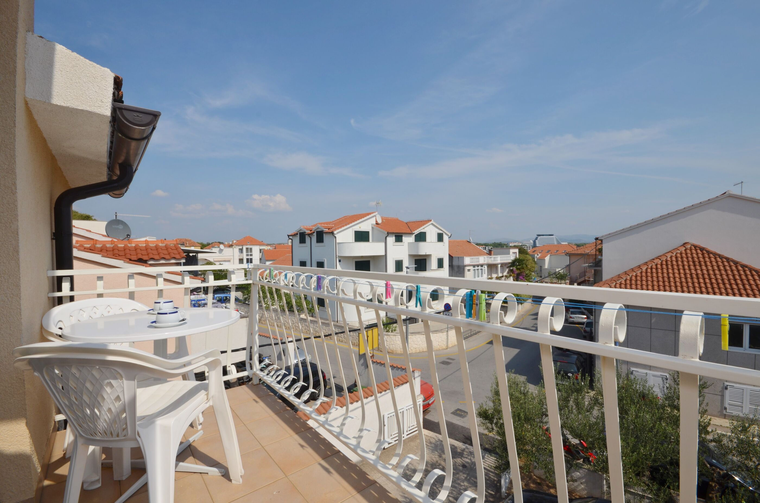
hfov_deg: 100.5
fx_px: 316
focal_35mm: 15
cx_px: 380
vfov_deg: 77.1
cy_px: 252
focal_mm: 10
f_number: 14
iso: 100
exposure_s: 1/200
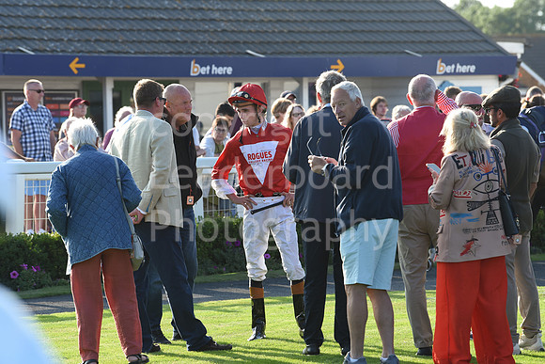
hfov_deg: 10.3
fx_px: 3028
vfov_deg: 6.9
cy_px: 182
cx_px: 272
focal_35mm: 200
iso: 640
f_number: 6.3
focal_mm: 200
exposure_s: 1/800
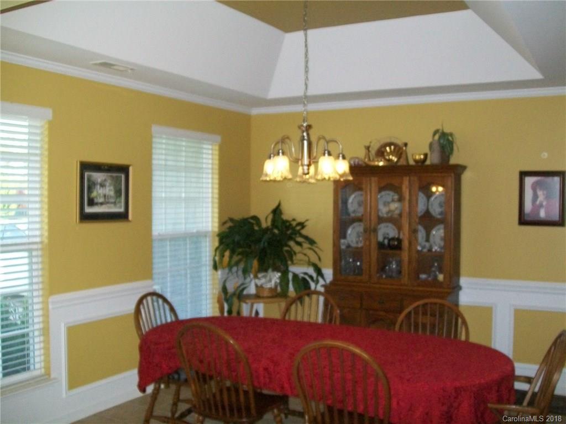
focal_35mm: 36
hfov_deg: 51.4
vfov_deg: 39.7
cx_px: 283
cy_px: 212
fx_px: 589
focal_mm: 6
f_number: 2.7
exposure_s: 1/125
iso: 200
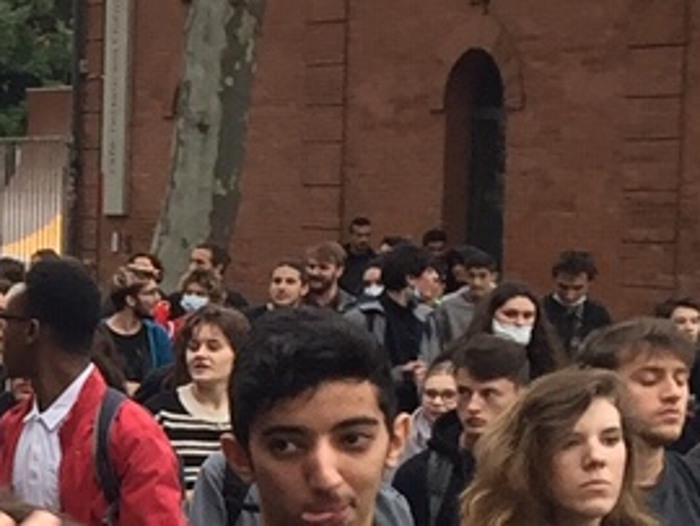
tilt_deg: -8.2
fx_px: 3542
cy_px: 669
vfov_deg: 8.4
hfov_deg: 9.8
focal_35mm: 175
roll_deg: +0.1
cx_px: -1029
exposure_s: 1/100
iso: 40
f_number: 2.2
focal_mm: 4.15
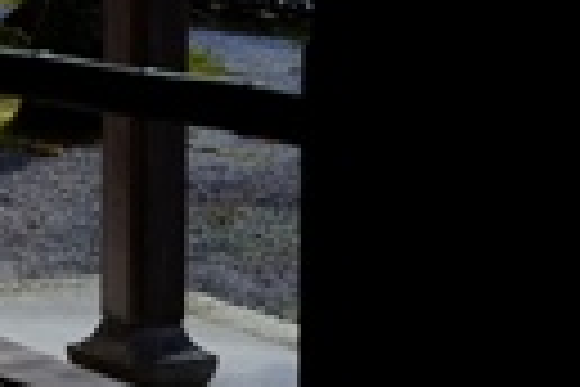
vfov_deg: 8.6
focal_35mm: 154
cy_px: -313
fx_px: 2481
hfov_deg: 13.0
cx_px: -81
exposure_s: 1/240
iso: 400
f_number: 5.6
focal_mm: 20.5
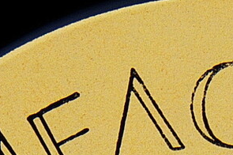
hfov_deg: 5.8
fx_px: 2298
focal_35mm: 355
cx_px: 225
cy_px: 463
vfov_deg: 3.8
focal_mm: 35
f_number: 7.1
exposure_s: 1/180
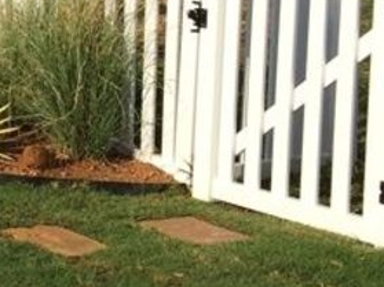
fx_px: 1186
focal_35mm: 107
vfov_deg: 13.5
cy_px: -38
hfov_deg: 16.1
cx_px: -265
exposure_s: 1/2283
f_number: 2.2
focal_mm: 4.2
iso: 32
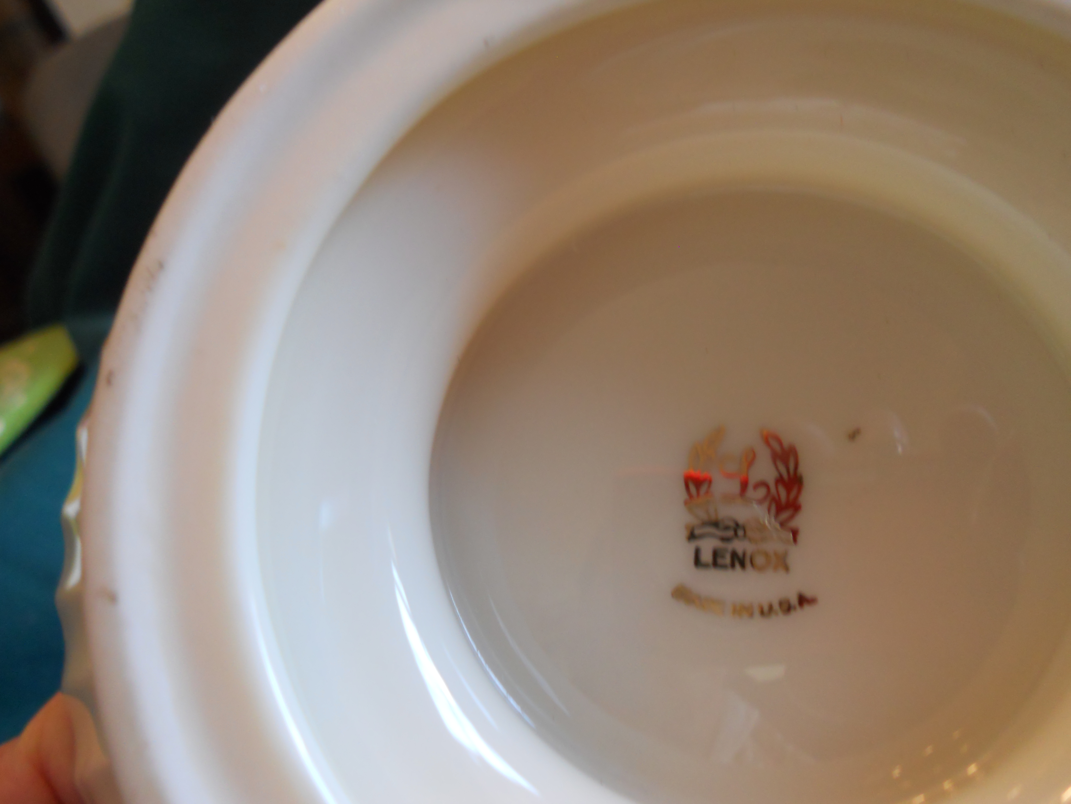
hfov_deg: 56.8
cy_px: 402
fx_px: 990
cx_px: 536
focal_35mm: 32
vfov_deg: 44.2
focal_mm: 5.8
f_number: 3.5
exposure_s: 1/30
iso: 160
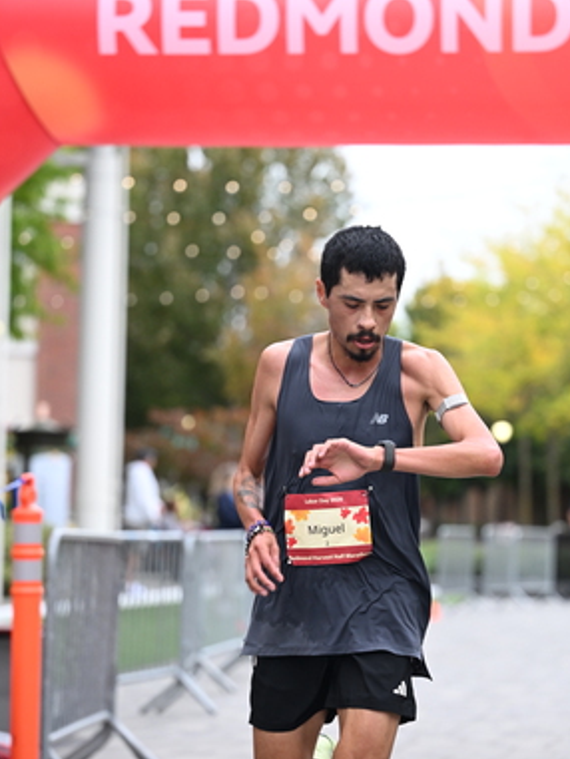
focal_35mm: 132
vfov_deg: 14.9
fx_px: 2896
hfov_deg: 11.2
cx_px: 352
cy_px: 424
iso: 1250
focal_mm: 95
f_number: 2.8
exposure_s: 1/640
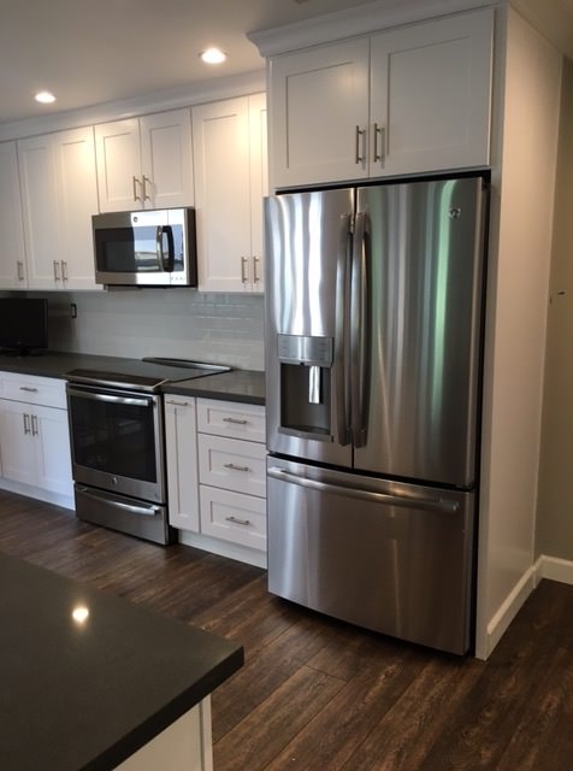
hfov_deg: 48.0
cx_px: 286
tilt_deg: -9.3
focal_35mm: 29
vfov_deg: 61.8
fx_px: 643
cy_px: 386
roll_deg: +0.3
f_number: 2.2
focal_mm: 4.15
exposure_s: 1/30
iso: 40
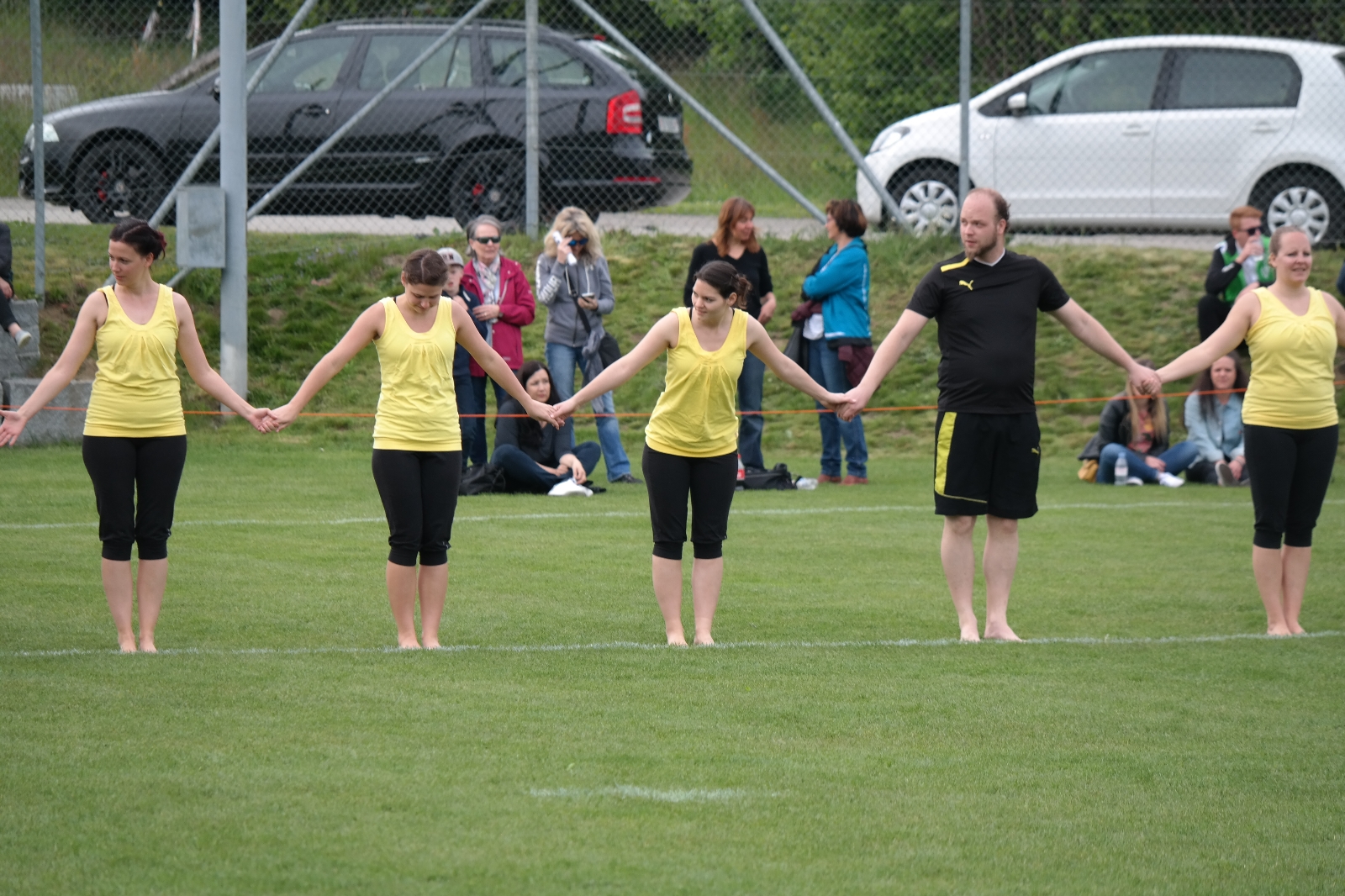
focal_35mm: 223
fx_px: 8329
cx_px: 672
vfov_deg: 6.2
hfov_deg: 9.2
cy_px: 448
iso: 200
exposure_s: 1/320
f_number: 5.6
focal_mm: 145
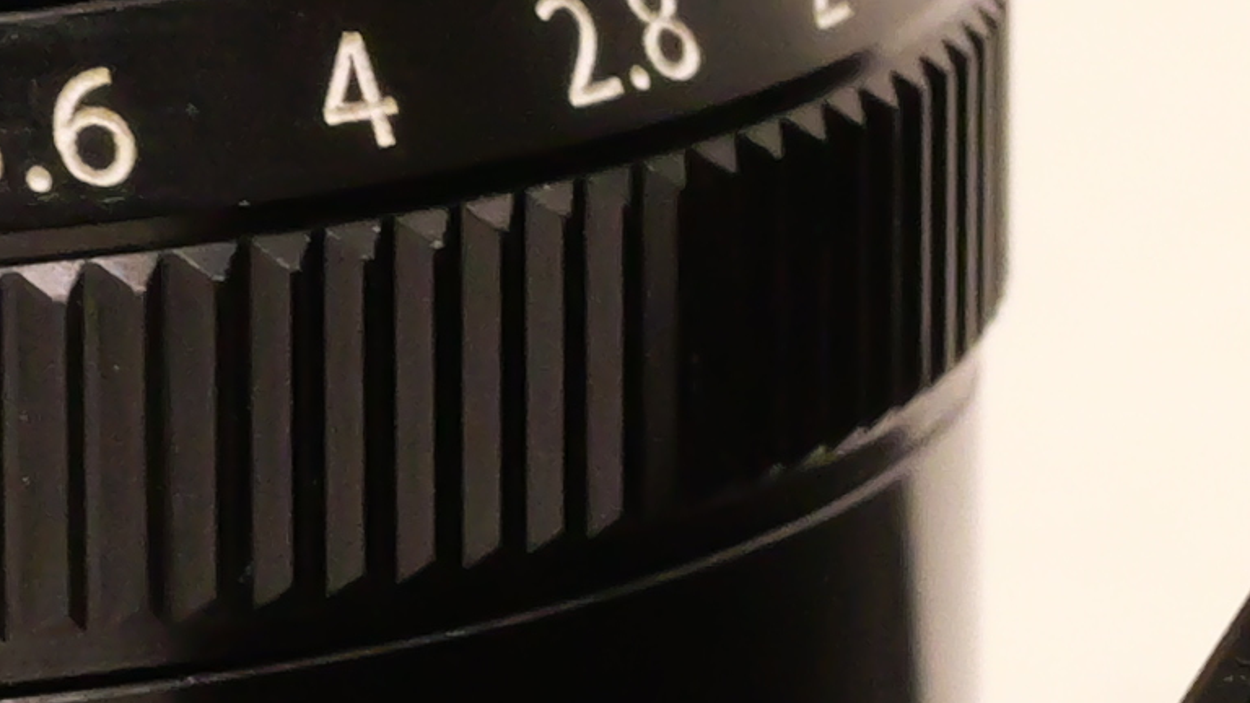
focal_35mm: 492
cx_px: 1683
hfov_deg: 4.4
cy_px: -3
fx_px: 16307
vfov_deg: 2.5
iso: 1600
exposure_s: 1/60
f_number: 8
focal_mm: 30
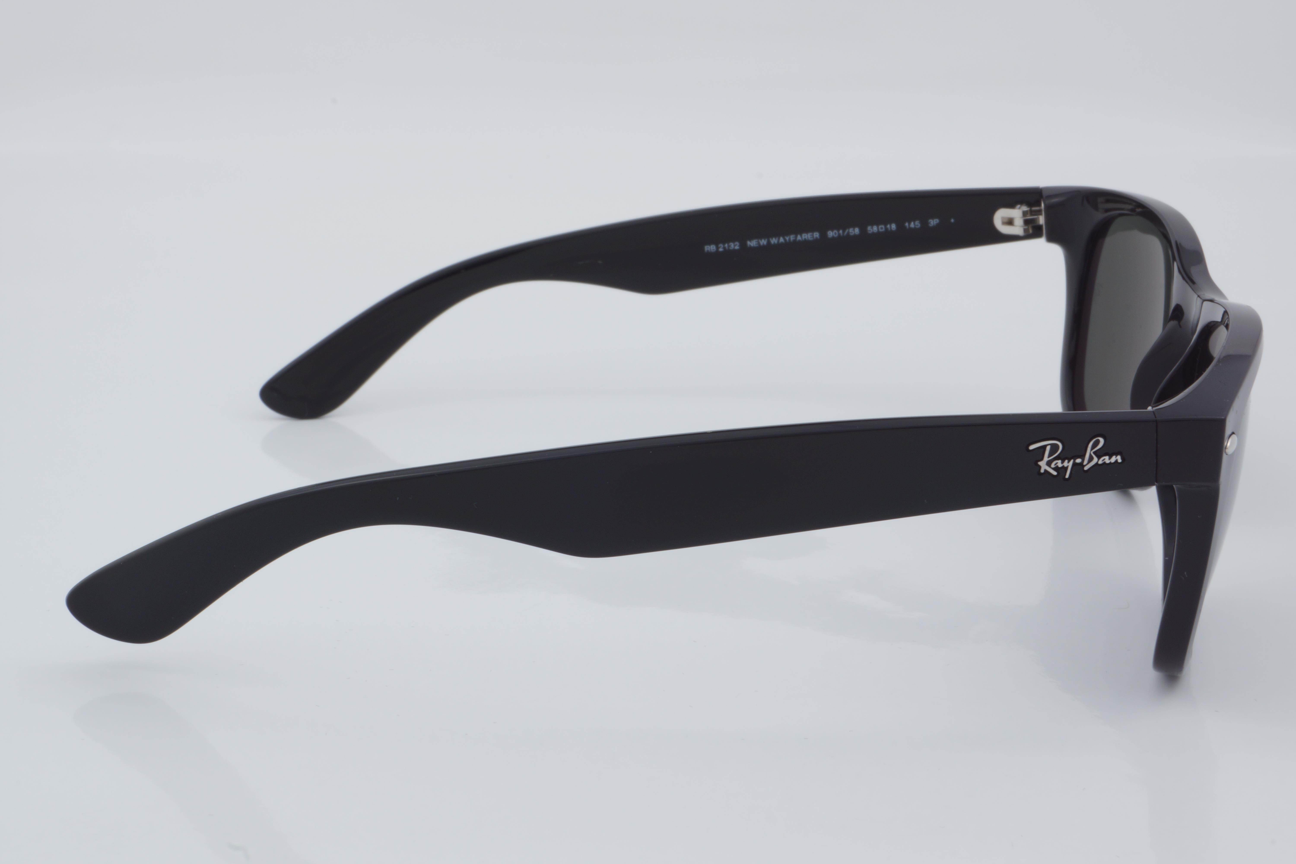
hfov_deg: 27.0
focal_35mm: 75
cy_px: 432
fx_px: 2700
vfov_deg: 18.2
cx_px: 648
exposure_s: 1/4
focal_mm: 50
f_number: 32
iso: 100
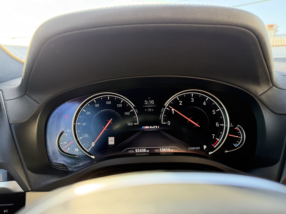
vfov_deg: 56.8
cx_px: 143
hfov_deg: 71.6
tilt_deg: -10.5
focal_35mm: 24
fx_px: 198
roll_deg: +1.2
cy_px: 107
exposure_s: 1/198
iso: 200
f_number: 1.78
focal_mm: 6.76
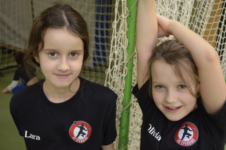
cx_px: 113
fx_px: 263
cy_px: 75
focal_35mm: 42
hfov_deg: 46.5
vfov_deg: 31.7
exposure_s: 1/160
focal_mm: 28
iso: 1600
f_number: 4.5
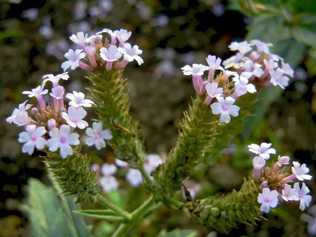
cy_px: 118
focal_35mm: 77
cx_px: 158
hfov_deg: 25.3
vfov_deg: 19.1
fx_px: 703
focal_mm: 13.9
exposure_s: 1/191
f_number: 4.3
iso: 160
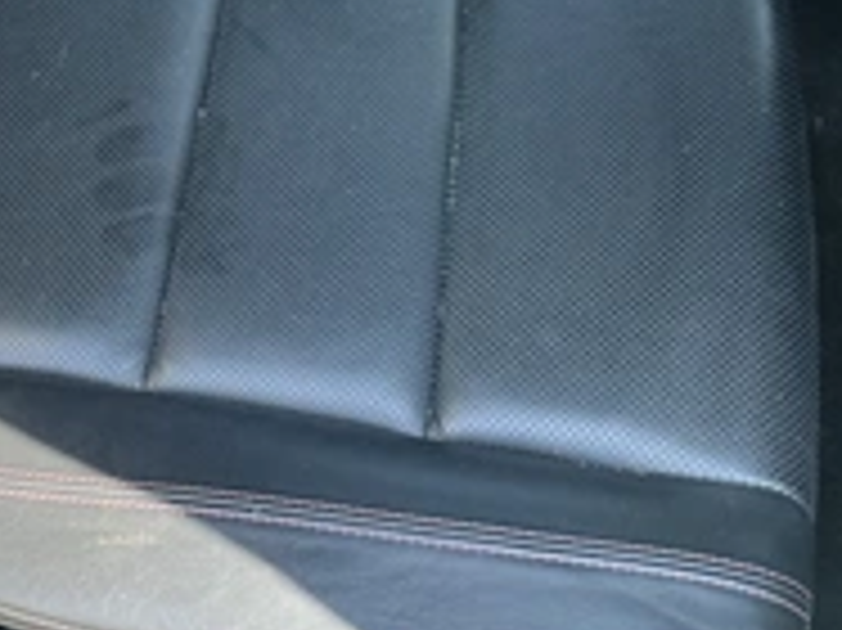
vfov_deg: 24.3
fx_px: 1459
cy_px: 220
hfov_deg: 31.6
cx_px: 207
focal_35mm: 60
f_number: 1.8
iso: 64
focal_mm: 3
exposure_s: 1/113
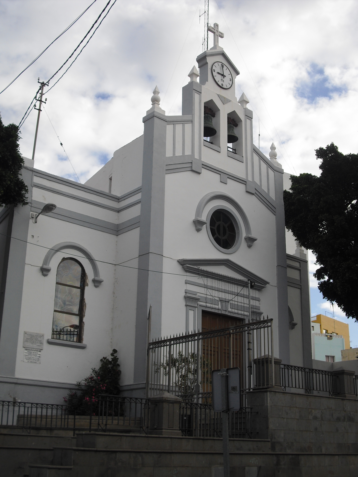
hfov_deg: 31.5
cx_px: 179
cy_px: 238
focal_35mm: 46
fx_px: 634
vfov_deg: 41.2
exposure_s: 1/200
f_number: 6.3
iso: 64
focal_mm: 7.6
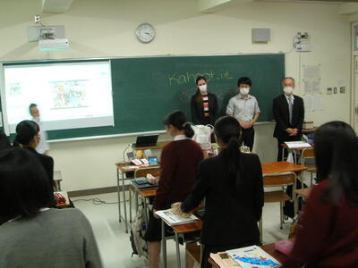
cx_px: 179
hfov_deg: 44.8
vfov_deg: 34.3
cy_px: 134
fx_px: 434
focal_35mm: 42
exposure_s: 1/9.6
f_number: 3
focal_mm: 7.1
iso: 50
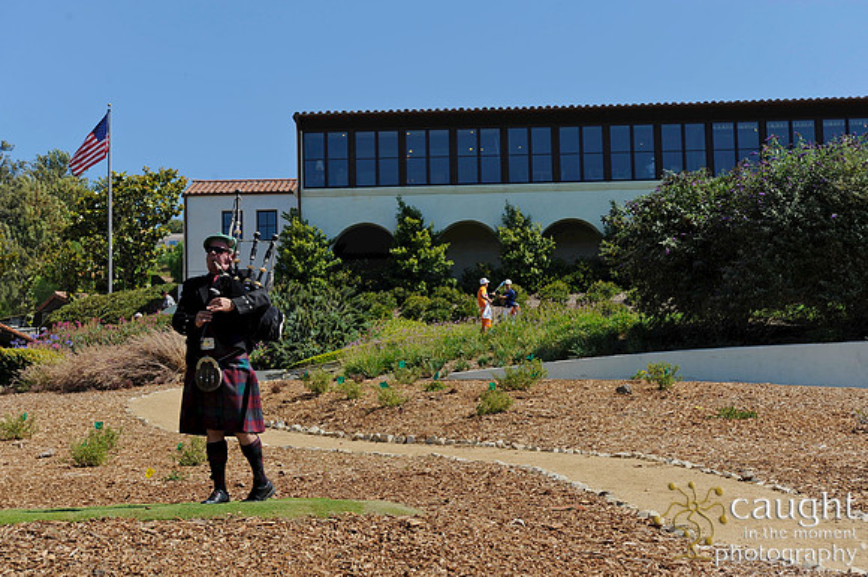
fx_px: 1687
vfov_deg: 19.4
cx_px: 434
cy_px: 288
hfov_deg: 28.9
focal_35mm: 70
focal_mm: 70
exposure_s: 1/500
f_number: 8
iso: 200
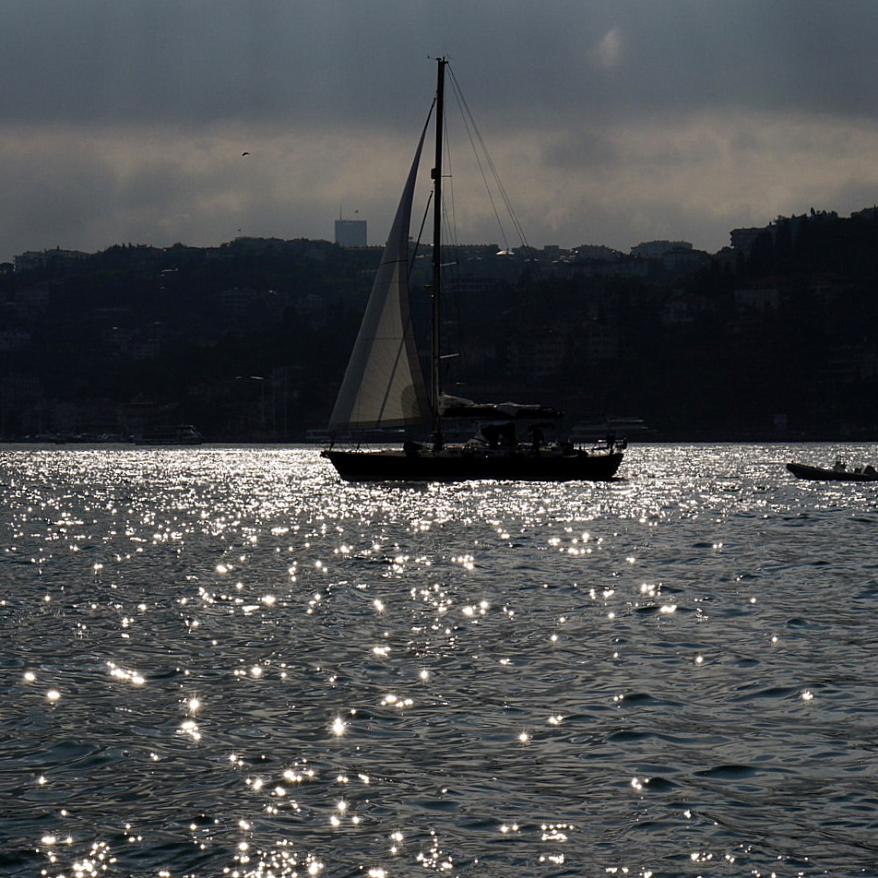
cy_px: 441
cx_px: 305
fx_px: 3070
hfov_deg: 16.2
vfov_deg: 16.3
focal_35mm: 107
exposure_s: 1/800
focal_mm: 45
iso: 100
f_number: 14
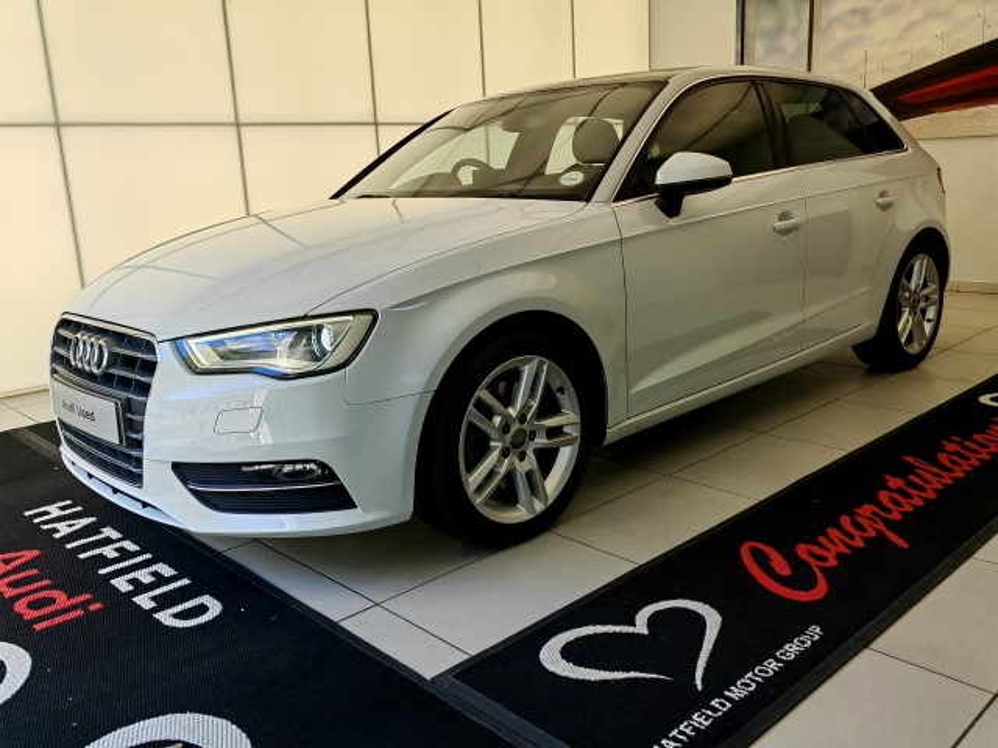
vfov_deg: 46.8
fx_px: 865
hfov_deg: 60.0
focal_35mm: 30
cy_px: 374
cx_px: 499
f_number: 1.8
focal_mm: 5.54
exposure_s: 1/334
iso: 50
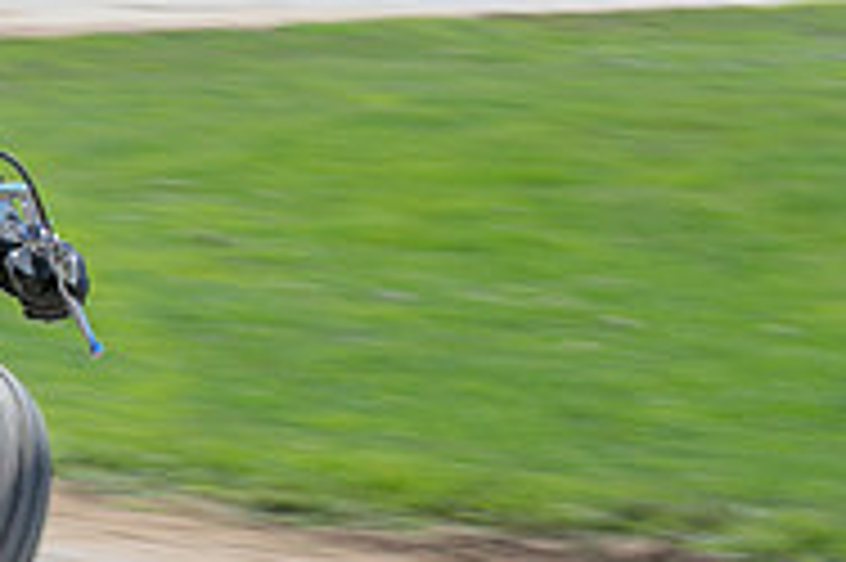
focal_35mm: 387
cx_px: -364
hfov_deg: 5.3
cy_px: 205
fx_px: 9086
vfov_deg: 3.5
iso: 125
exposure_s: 1/125
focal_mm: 70
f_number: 9
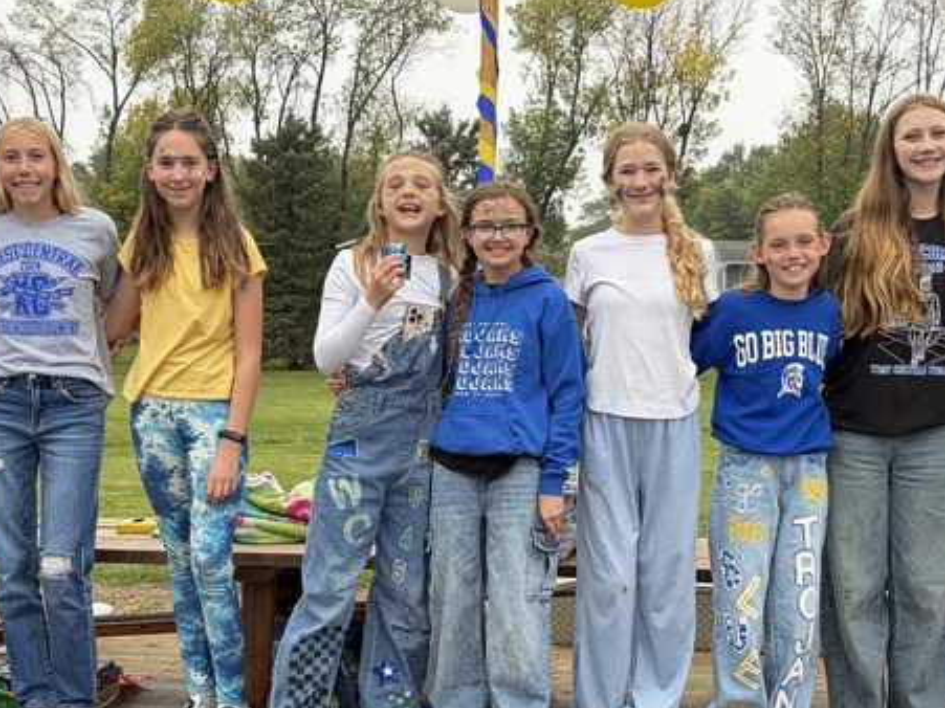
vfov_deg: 24.7
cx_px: 509
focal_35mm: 59
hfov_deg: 32.7
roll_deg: -1.0
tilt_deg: -3.4
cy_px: 457
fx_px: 1610
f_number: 1.6
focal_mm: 5.96
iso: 50
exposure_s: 1/397
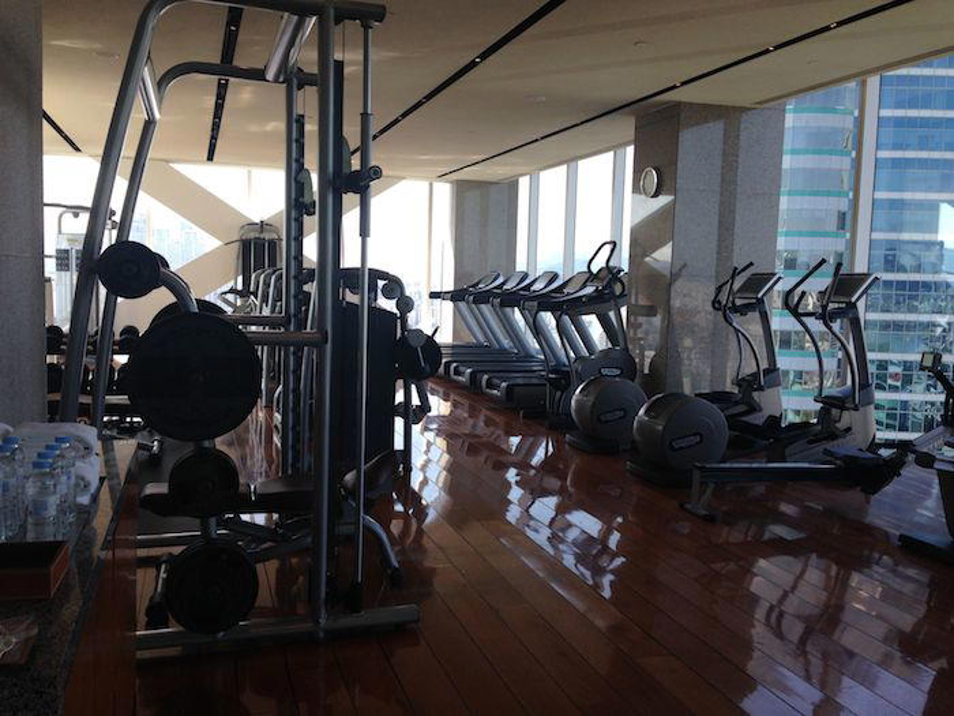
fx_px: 909
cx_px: 477
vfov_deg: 42.9
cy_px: 358
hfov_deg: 55.4
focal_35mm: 33
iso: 50
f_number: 2.4
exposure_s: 1/233
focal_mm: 4.12
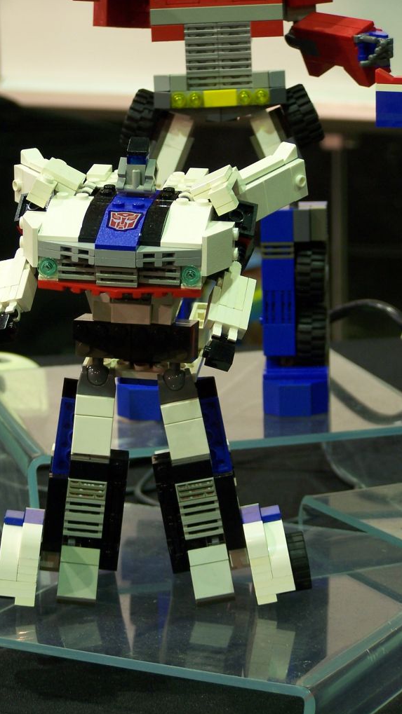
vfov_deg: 18.6
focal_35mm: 115
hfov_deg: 10.5
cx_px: 145
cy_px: 357
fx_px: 2180
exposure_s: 1/2
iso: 80
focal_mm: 17.5
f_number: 3.2
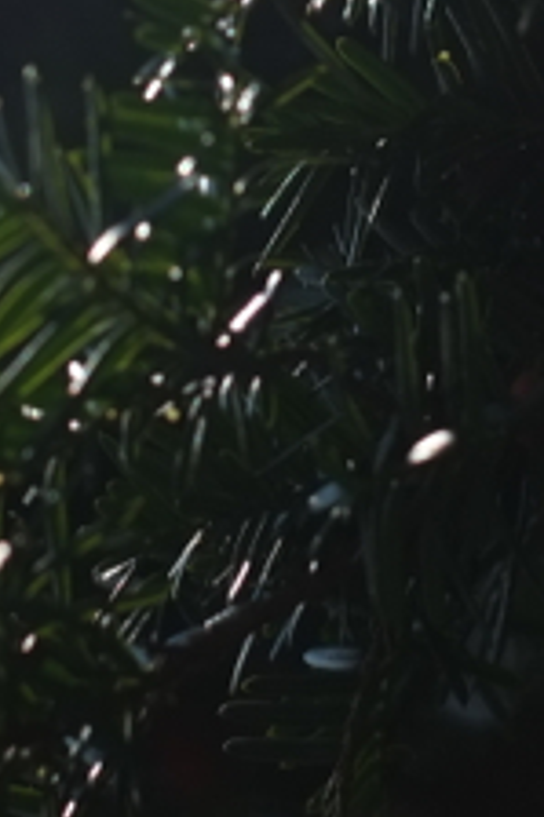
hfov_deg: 5.8
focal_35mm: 237
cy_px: 35
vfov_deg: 8.7
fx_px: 5380
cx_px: 420
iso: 200
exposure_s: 1/4000
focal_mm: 35
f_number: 2.8
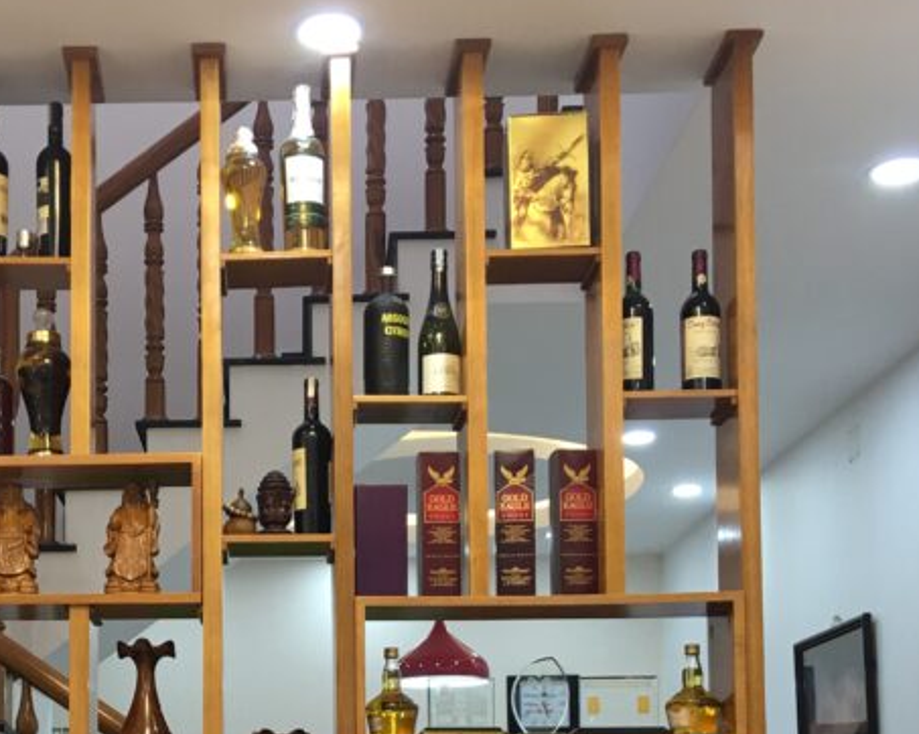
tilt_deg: +4.8
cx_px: 235
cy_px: 752
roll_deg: +0.5
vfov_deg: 22.8
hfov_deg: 29.2
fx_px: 1740
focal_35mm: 64
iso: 32
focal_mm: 4.15
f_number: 2.2
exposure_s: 1/17
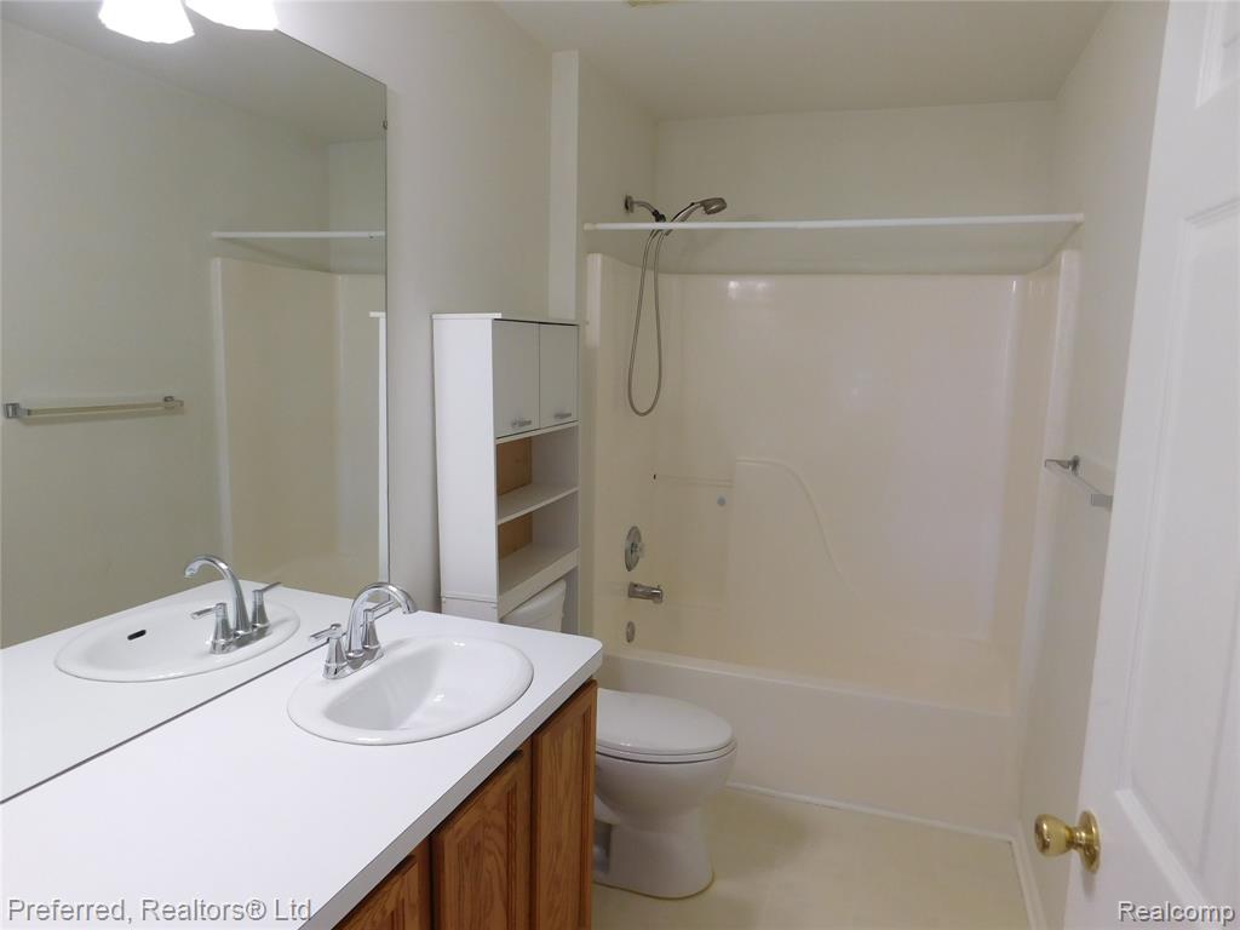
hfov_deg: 73.9
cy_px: 465
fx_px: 824
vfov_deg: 58.9
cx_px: 620
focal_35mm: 23
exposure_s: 1/50
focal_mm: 4
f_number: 3
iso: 125
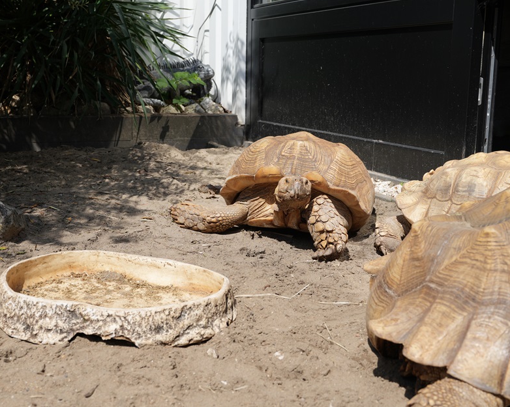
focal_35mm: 42
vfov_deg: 35.6
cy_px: 191
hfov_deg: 43.8
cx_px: 268
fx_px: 634
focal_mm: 35
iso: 100
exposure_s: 1/400
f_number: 6.3
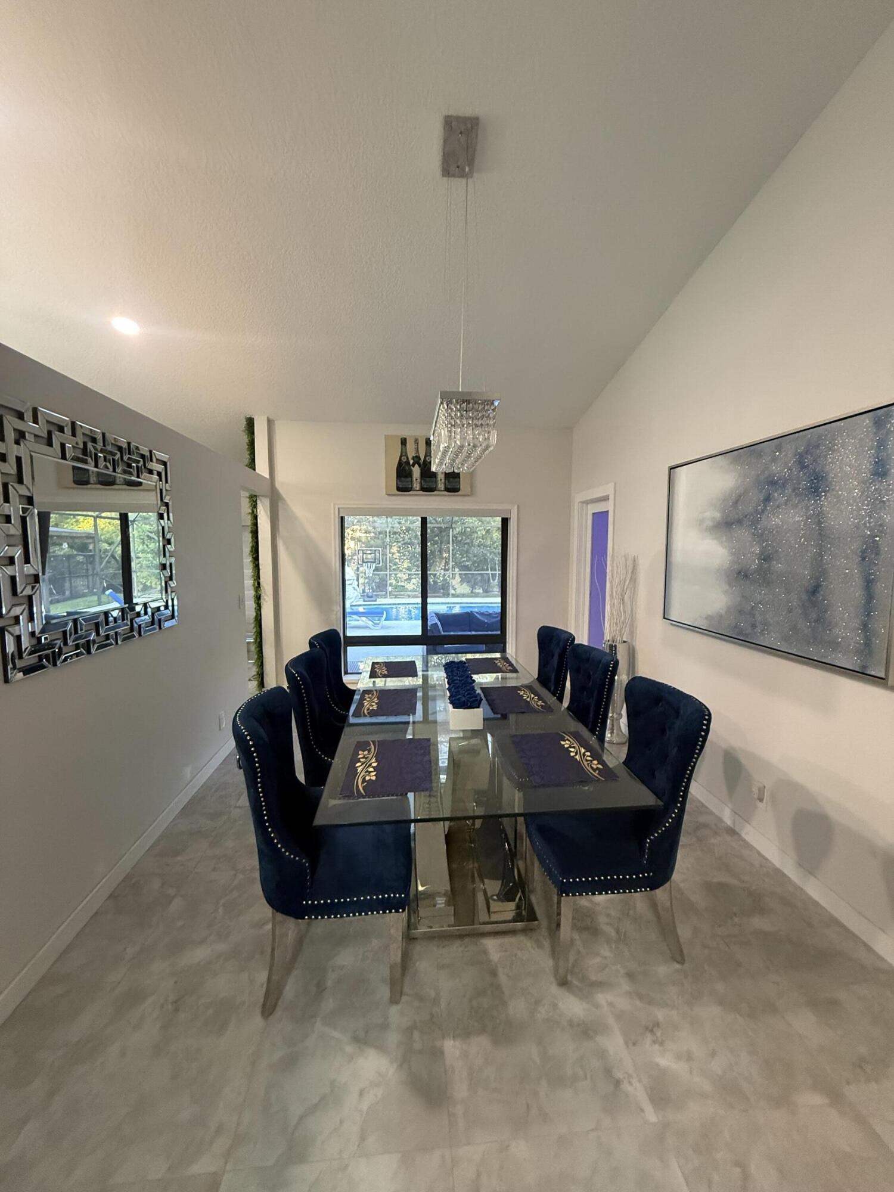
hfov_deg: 85.7
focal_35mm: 14
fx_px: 482
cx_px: 447
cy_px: 596
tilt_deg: -5.0
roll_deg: -0.7
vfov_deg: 102.1
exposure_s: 1/57
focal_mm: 2.22
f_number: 2.2
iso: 640
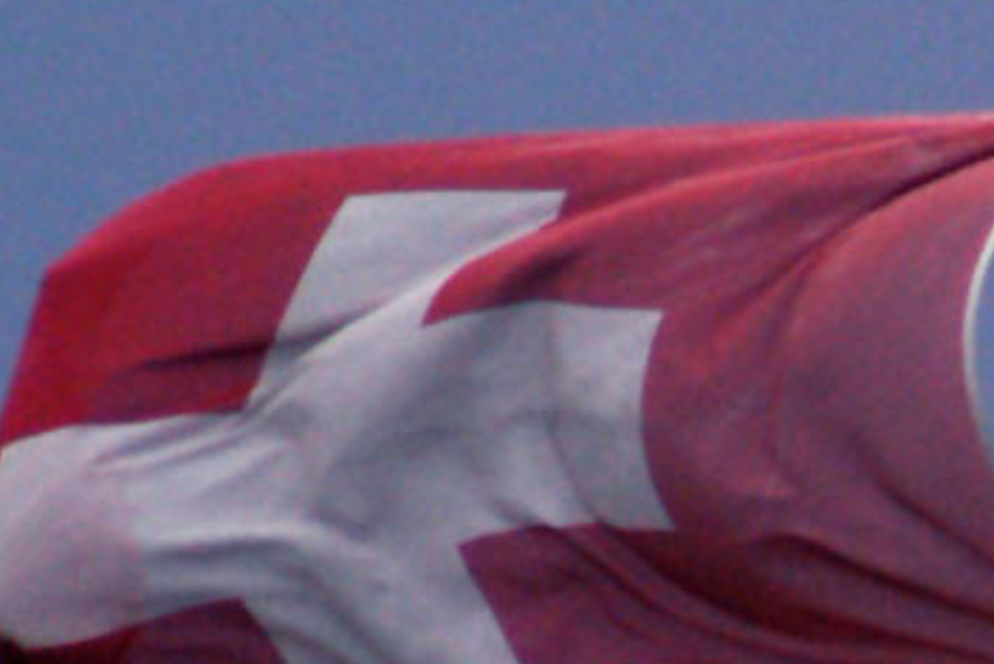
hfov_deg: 2.3
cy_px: 550
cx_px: 669
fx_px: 24748
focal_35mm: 896
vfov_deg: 1.5
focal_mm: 300
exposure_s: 1/640
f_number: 5.6
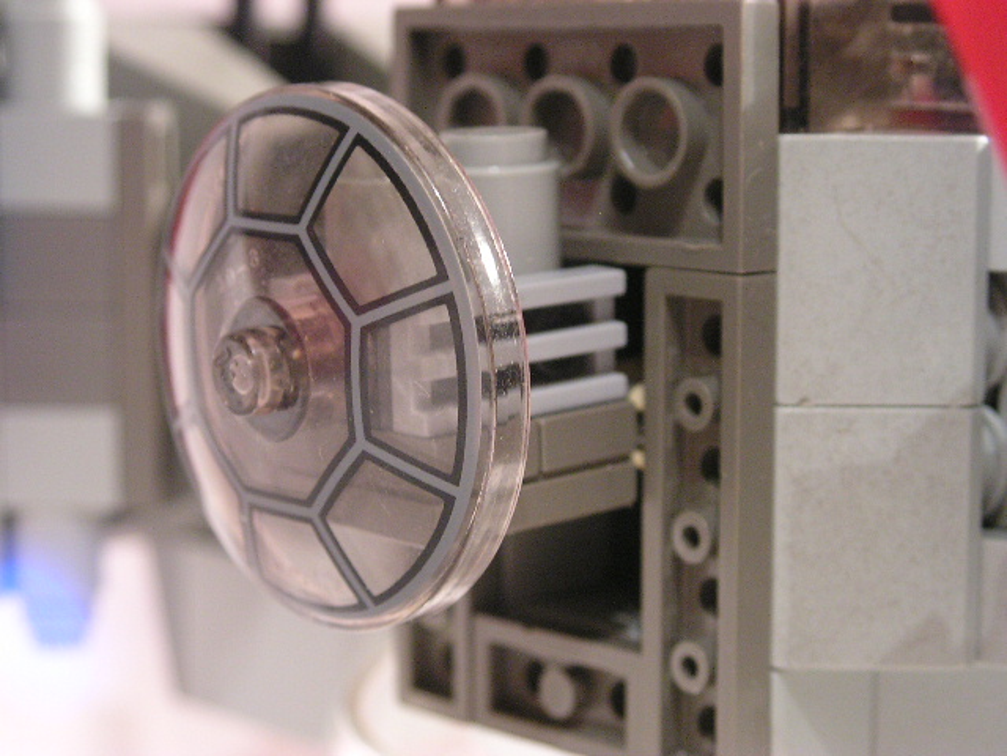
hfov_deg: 24.4
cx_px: 504
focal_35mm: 80
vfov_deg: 18.4
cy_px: 378
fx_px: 2327
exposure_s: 1/2
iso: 200
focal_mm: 13.4
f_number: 3.3
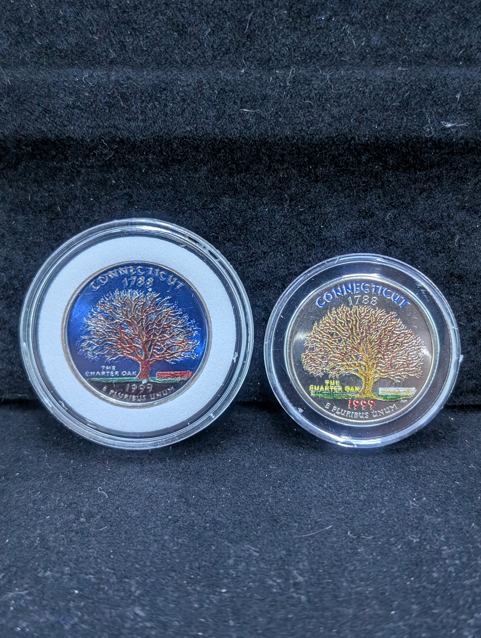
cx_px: 240
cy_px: 319
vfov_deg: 38.9
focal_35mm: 49
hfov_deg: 29.7
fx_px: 906
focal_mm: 6.9
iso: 321
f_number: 1.68
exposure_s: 1/60
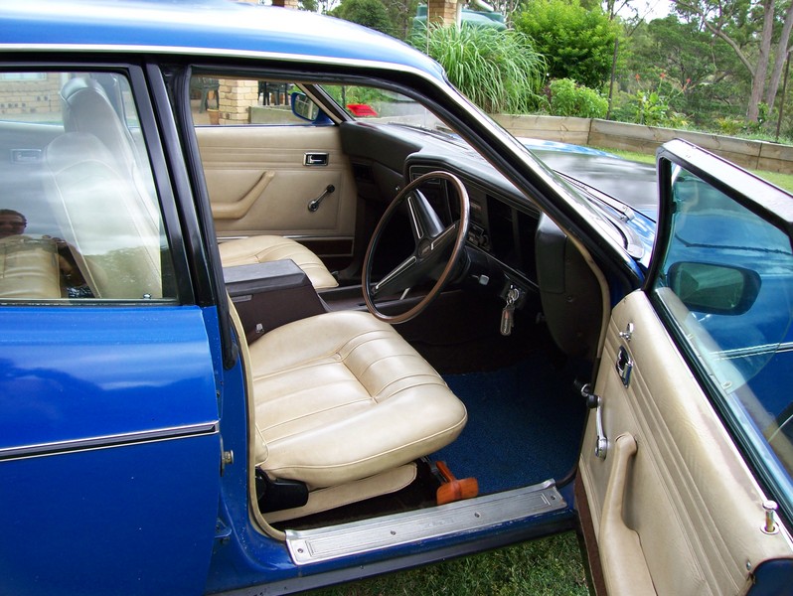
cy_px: 298
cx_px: 396
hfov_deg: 53.9
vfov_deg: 41.9
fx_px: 780
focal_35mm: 34
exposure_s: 1/125
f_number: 2.7
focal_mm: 5.6
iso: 80
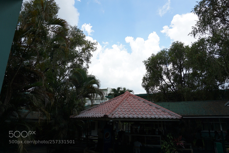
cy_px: 76
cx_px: 114
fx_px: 153
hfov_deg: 73.7
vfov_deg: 53.2
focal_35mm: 24
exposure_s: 1/500
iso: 100
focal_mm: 16
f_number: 5
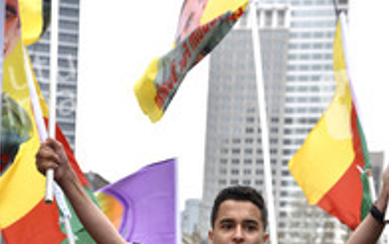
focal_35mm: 170
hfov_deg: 12.3
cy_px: 391
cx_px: 240
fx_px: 1804
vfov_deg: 7.6
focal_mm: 82
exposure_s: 1/200
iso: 400
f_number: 7.1
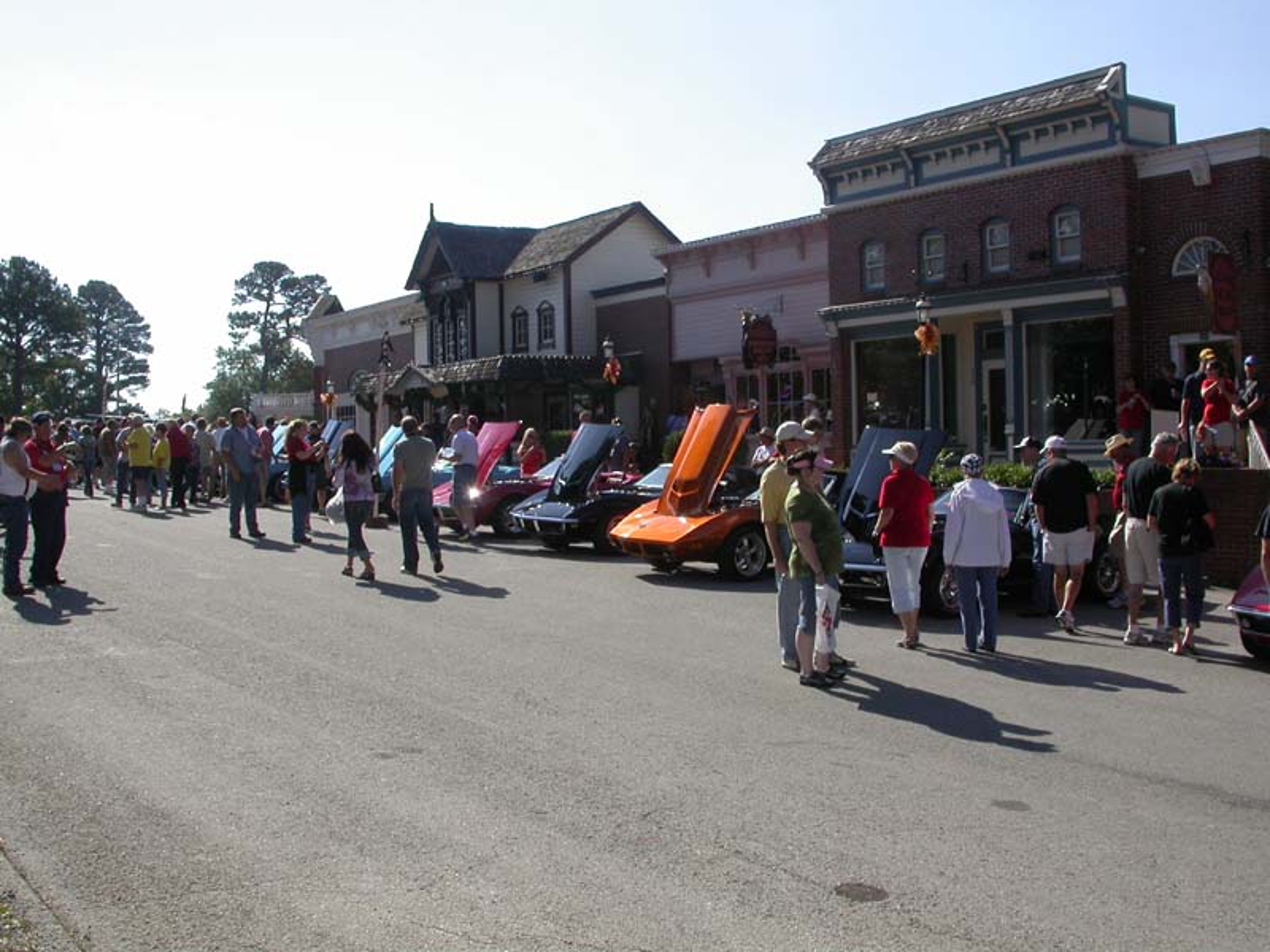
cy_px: 476
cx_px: 635
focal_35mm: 38
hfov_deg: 49.0
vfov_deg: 37.7
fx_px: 1394
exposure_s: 1/309
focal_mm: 7.85
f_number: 7.5
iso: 100
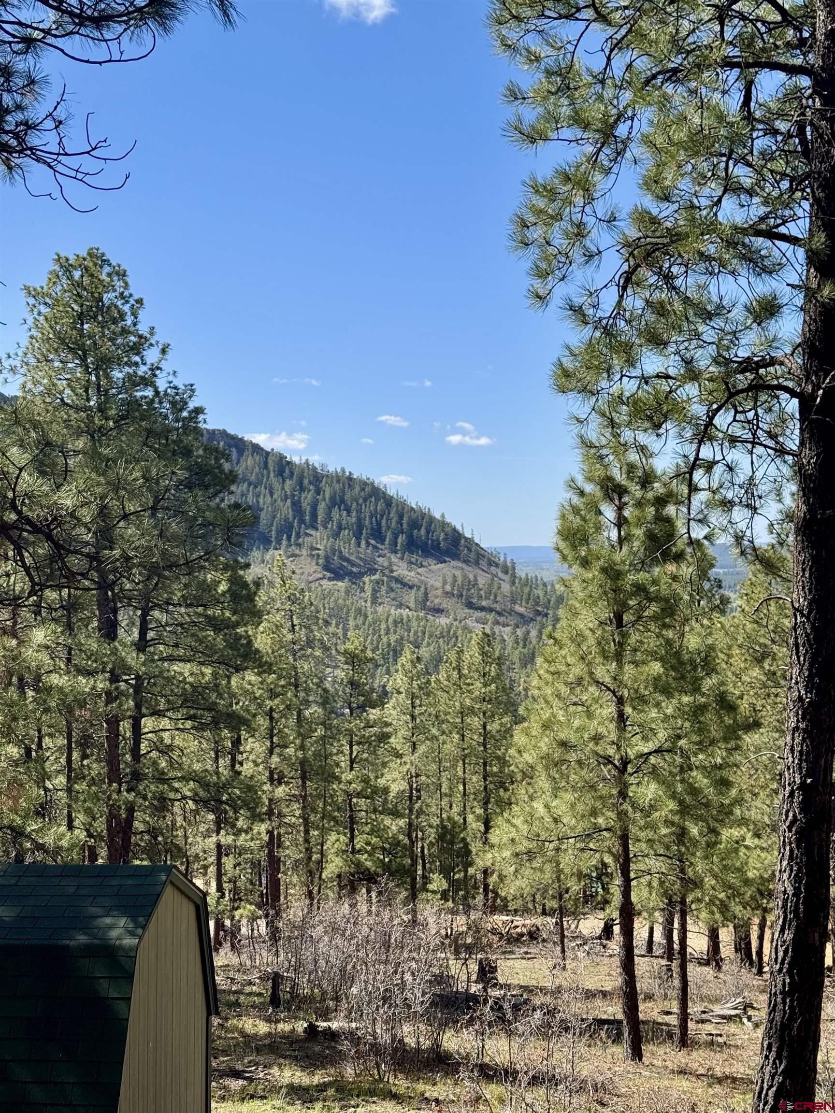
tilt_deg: +0.6
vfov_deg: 39.7
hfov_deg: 30.3
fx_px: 1544
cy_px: 556
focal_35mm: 48
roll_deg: +1.3
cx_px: 418
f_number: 1.78
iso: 64
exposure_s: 1/4049
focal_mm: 6.76
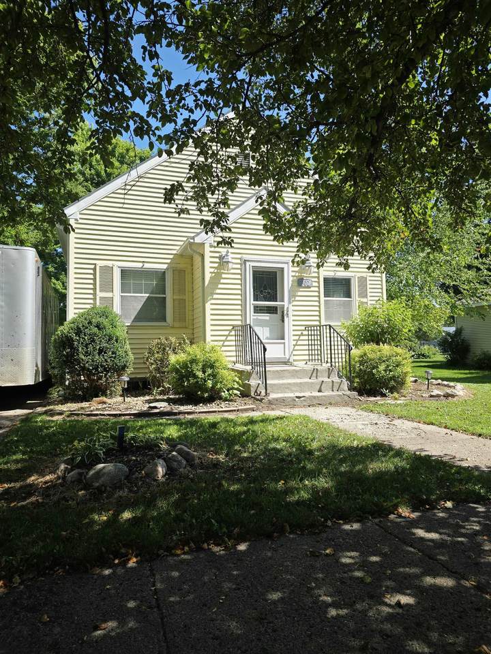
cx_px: 246
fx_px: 435
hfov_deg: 58.9
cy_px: 327
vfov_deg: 73.9
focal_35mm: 23
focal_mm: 6.3
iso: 12
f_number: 1.7
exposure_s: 1/476
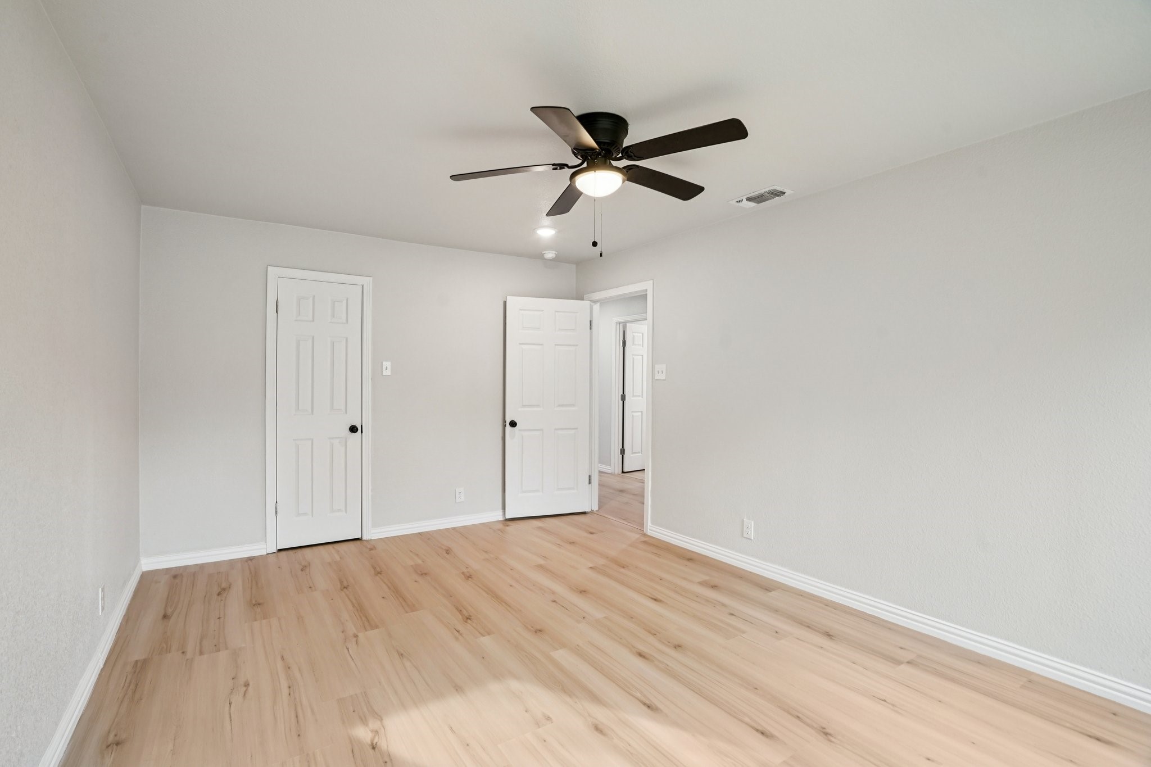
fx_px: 511
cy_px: 384
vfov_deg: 73.7
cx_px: 576
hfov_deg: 96.7
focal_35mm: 16
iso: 400
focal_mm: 16
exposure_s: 1/25
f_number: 8
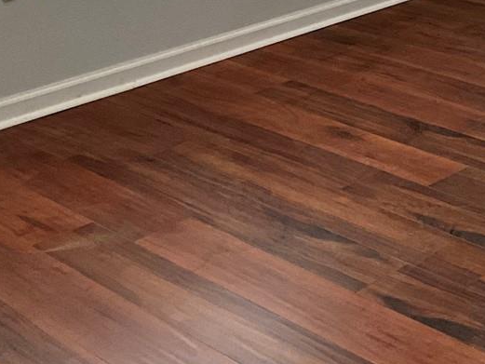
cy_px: -30
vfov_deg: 16.2
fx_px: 1247
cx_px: 526
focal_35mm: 89
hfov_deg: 21.0
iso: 64
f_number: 1.8
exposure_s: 1/93
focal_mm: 3
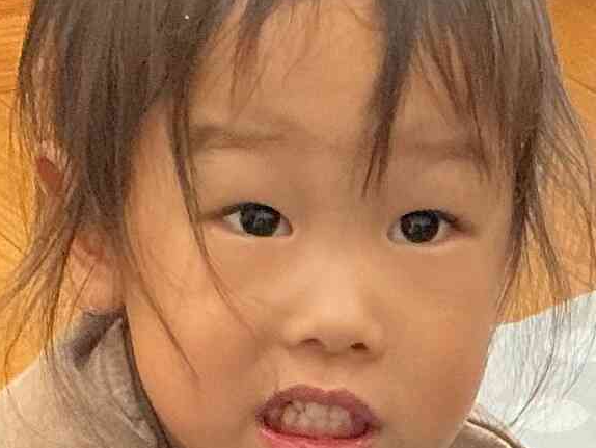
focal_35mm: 165
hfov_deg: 12.0
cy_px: 814
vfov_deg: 8.6
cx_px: 357
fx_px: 2842
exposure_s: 1/60
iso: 200
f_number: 1.8
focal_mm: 3
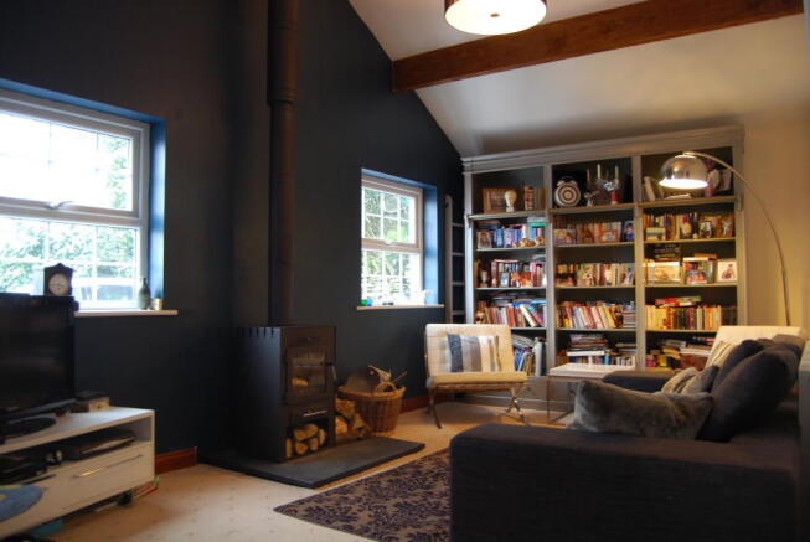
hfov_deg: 67.3
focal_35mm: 27
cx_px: 405
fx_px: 608
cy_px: 271
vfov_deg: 48.0
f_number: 3.5
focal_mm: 18
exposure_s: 1/10
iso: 400
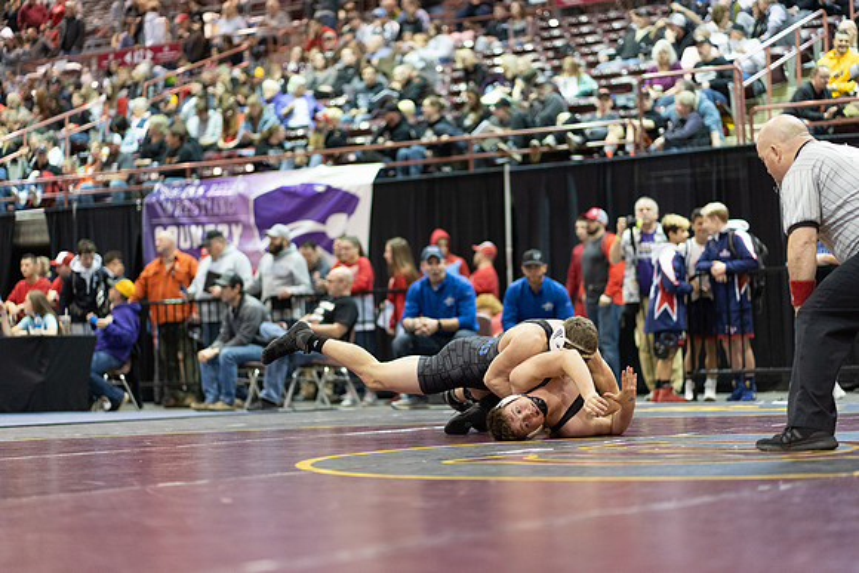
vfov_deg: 16.1
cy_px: 286
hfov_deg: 23.9
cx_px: 430
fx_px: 2029
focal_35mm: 85
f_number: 1.8
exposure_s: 1/500
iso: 3200
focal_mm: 85
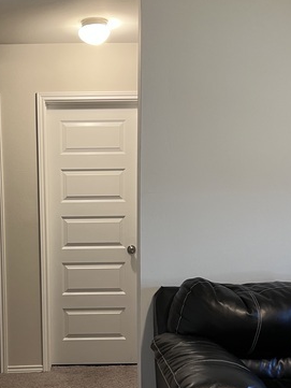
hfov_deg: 29.8
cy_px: 234
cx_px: 73
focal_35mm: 48
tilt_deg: -6.0
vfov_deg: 39.5
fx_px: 538
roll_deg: -0.3
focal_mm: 5.7
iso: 100
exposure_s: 1/60
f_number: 1.5
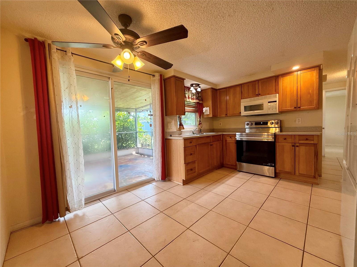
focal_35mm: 14
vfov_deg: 85.7
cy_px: 134
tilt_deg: -1.9
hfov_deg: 102.1
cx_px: 178
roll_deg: +1.7
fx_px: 144
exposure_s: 1/120
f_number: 2.2
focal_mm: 2.22
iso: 200
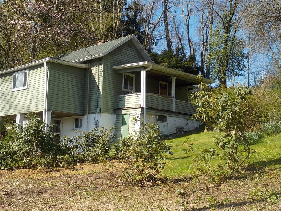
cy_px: 106
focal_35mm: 47
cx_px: 140
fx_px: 382
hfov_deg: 40.4
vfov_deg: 30.9
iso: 125
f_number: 4.2
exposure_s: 1/640
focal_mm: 6.4
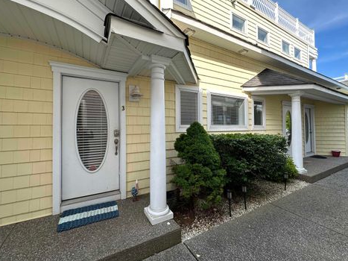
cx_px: 166
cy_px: 126
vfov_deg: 81.7
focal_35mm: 15
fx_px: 151
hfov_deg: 98.1
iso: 40
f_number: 2.2
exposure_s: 1/301
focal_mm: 2.22
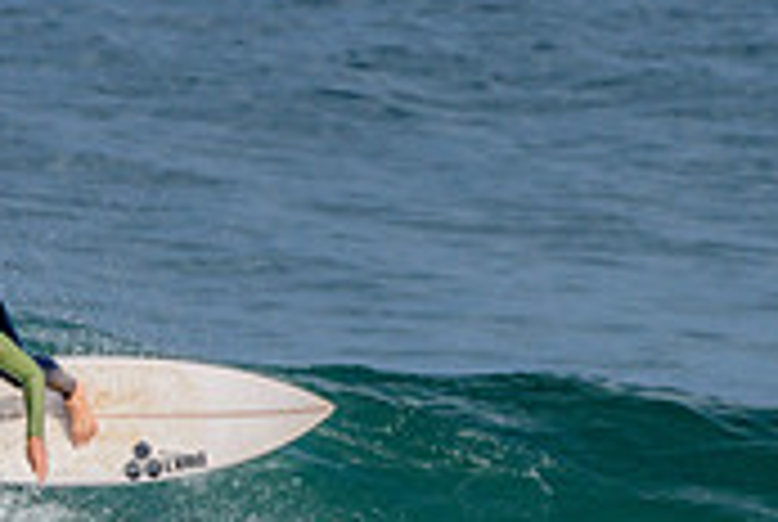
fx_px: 44313
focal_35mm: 2047
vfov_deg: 0.7
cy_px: 551
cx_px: 72
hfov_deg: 1.0
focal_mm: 500
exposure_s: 1/1250
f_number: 5.6
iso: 110
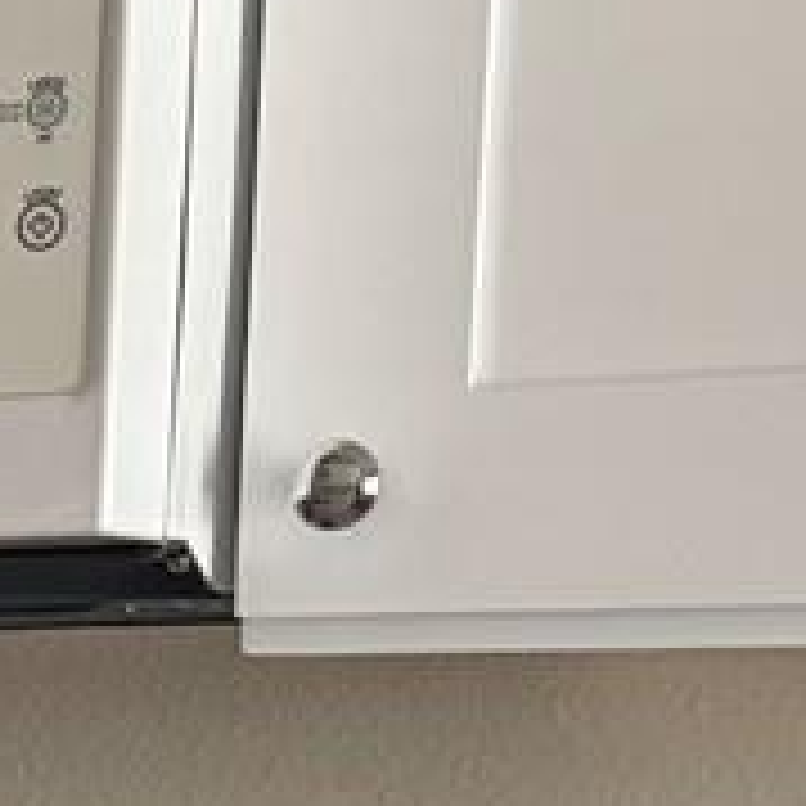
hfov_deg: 7.7
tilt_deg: -12.0
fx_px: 5005
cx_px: -1783
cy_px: 1693
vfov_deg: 8.6
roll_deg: +1.3
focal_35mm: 190
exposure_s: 1/60
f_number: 1.78
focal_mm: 6.76
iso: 250
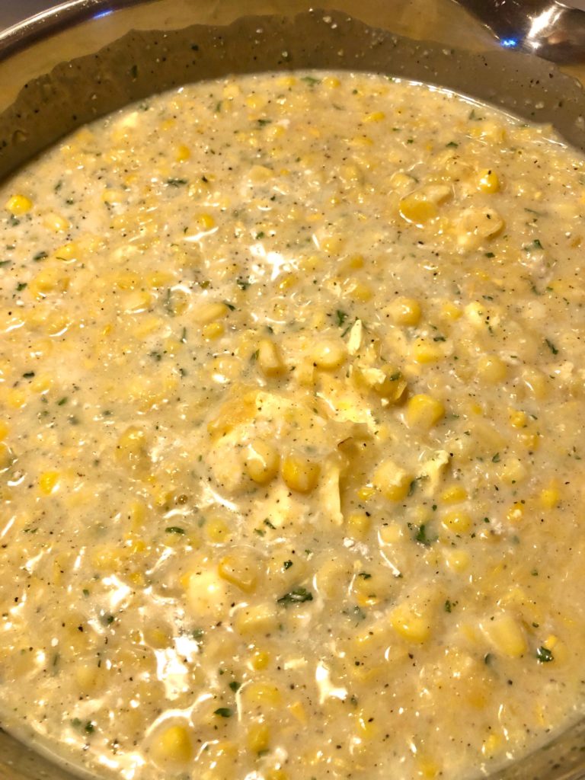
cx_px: 292
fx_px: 631
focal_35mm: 28
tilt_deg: -59.6
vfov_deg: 63.4
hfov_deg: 49.7
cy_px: 390
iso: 40
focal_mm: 3.99
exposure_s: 1/24
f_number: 1.8
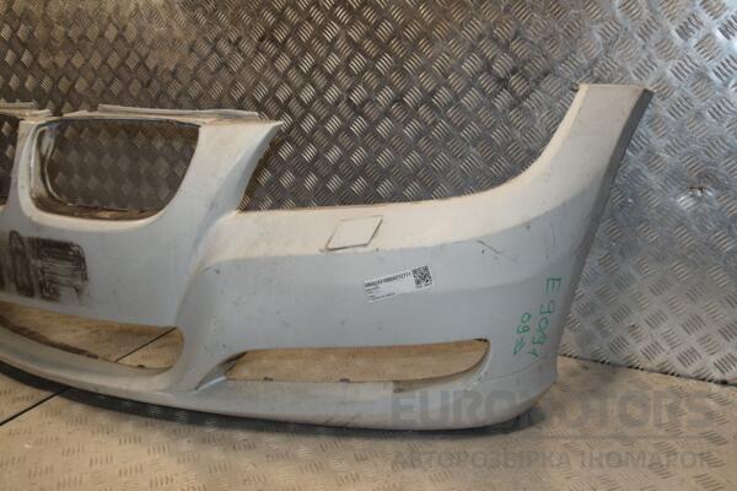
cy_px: 246
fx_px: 737
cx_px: 368
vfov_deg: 36.9
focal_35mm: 36
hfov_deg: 53.1
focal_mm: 24
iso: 800
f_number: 8
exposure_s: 1/200
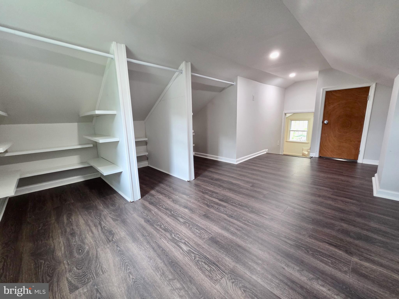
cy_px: 150
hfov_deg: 106.2
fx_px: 150
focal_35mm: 13
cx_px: 200
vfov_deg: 89.9
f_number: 2.2
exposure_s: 1/60
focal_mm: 2.2
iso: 250
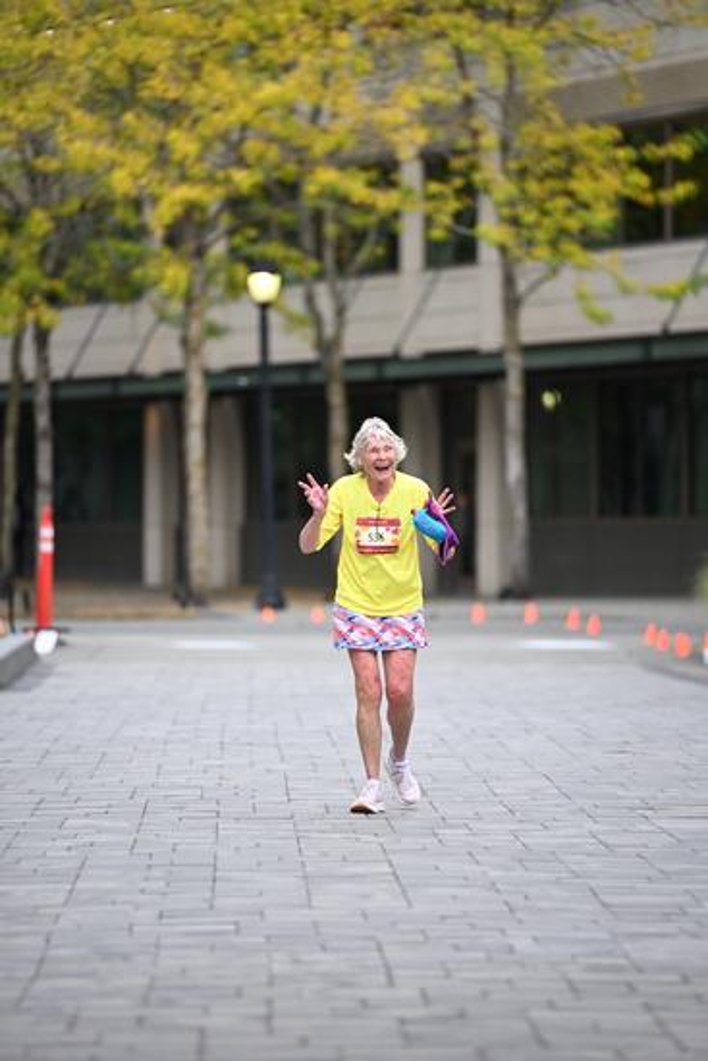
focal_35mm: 200
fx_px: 5896
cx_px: 354
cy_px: 530
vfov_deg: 10.3
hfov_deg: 6.9
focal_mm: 200
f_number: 2.8
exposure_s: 1/1600
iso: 640
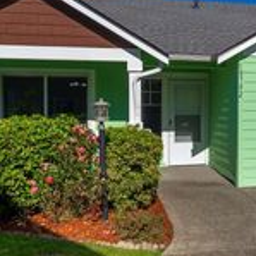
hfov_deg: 42.7
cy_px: 103
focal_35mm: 37
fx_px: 310
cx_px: 208
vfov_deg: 44.7
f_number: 7.1
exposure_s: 1/200
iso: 80
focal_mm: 13
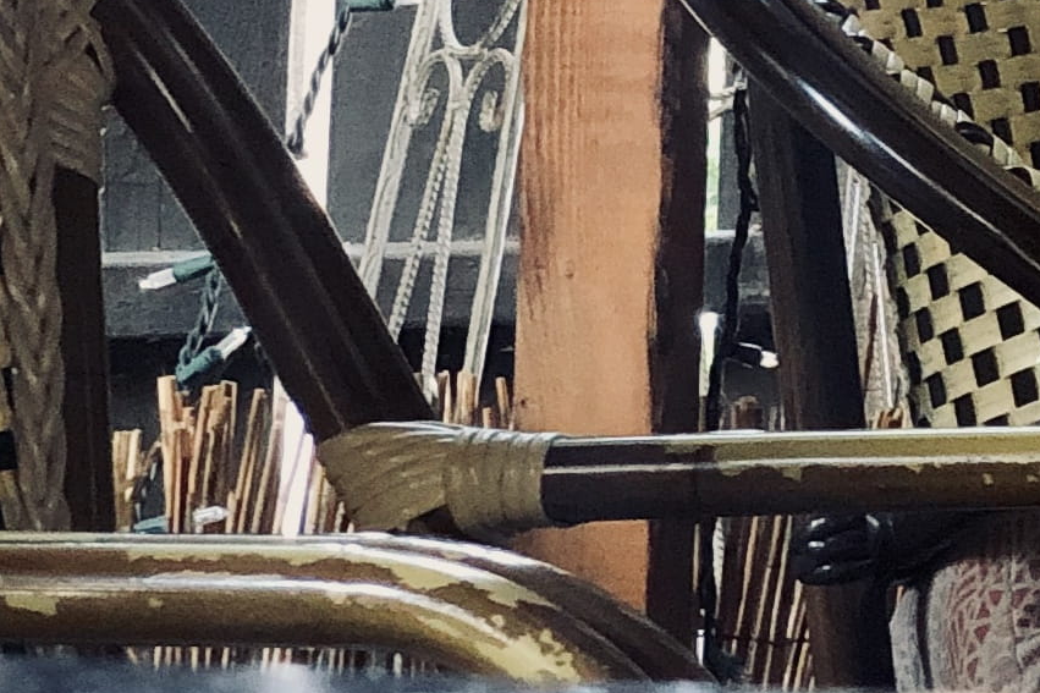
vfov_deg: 5.4
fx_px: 7307
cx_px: 2353
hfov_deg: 7.7
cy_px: -491
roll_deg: -0.4
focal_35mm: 253
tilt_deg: +2.7
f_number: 2.4
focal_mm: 6
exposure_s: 1/30
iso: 100
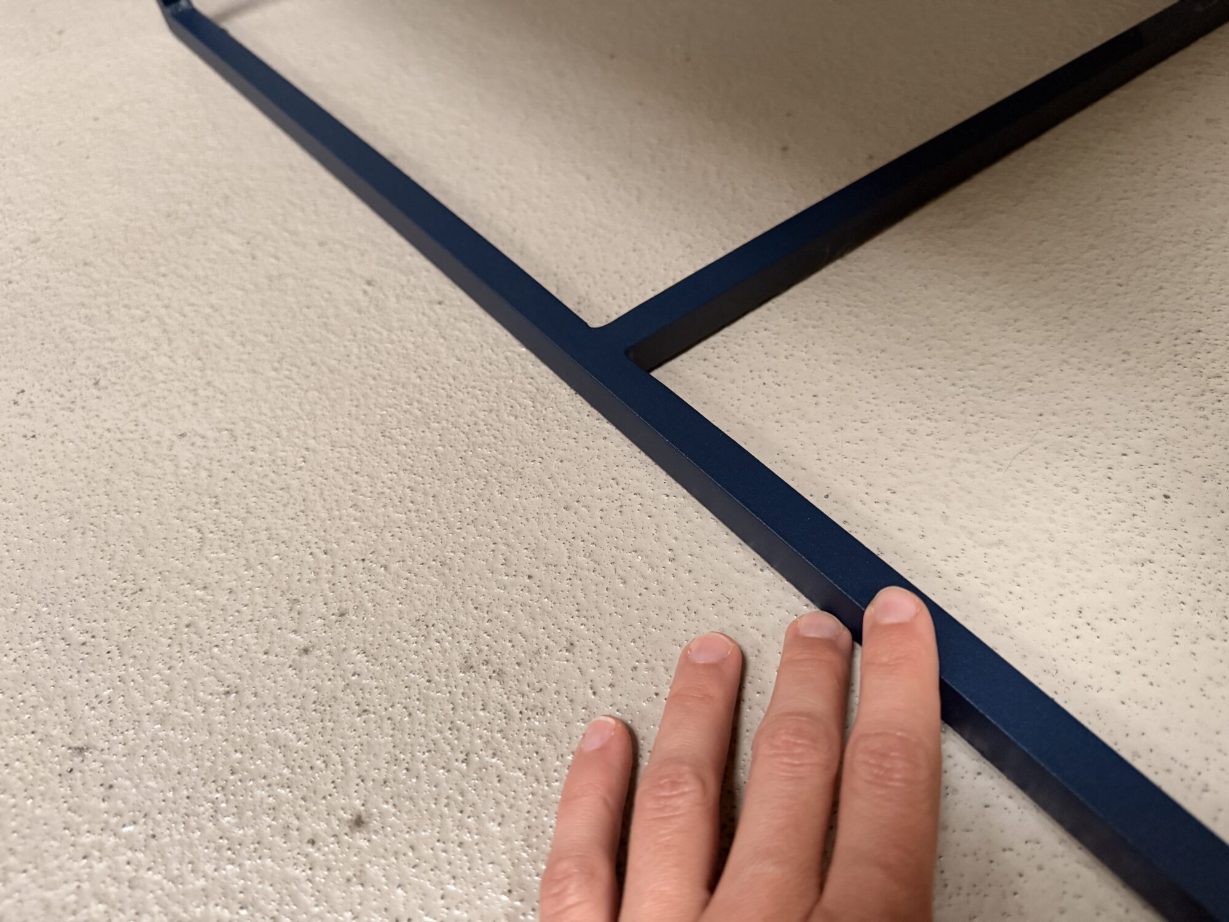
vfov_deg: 56.8
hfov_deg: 71.6
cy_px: 461
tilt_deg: -49.5
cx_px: 614
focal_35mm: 24
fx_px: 852
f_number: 1.78
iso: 800
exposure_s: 1/50
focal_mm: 6.76
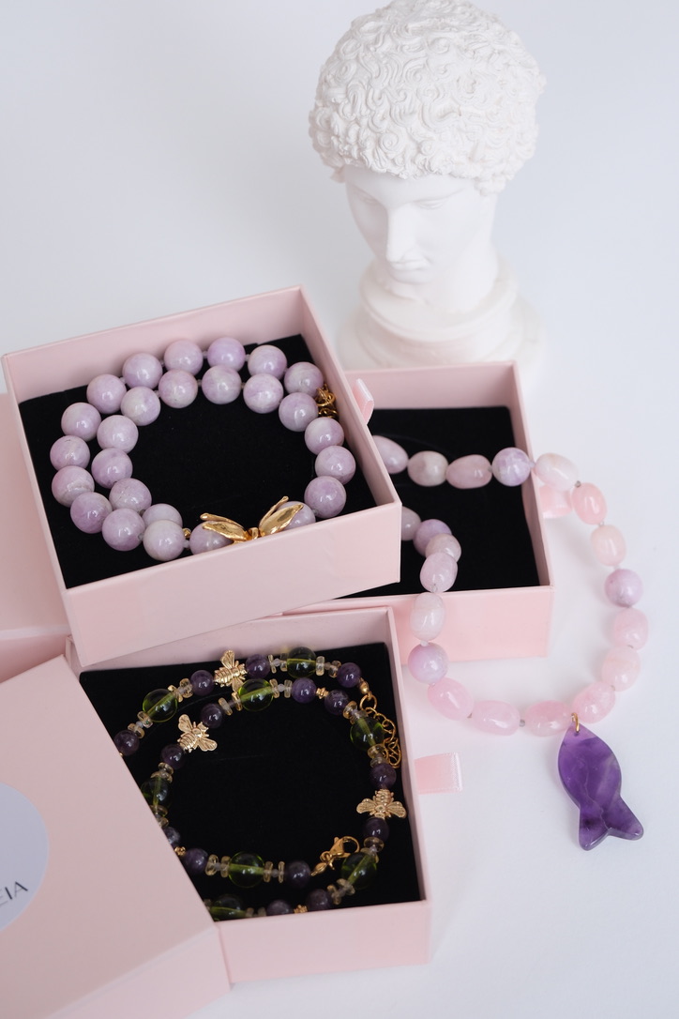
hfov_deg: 25.1
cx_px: 340
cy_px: 510
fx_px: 1528
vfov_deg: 36.9
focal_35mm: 54
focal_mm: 36.3
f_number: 4
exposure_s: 1/105
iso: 320
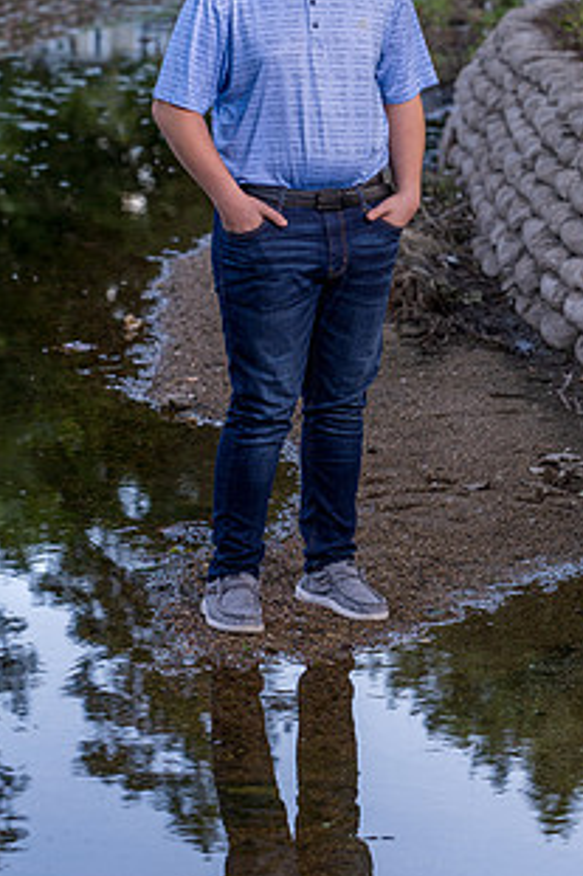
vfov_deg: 16.6
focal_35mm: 123
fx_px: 2991
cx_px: 282
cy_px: 290
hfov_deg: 11.1
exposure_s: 1/160
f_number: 3.5
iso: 200
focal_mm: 85
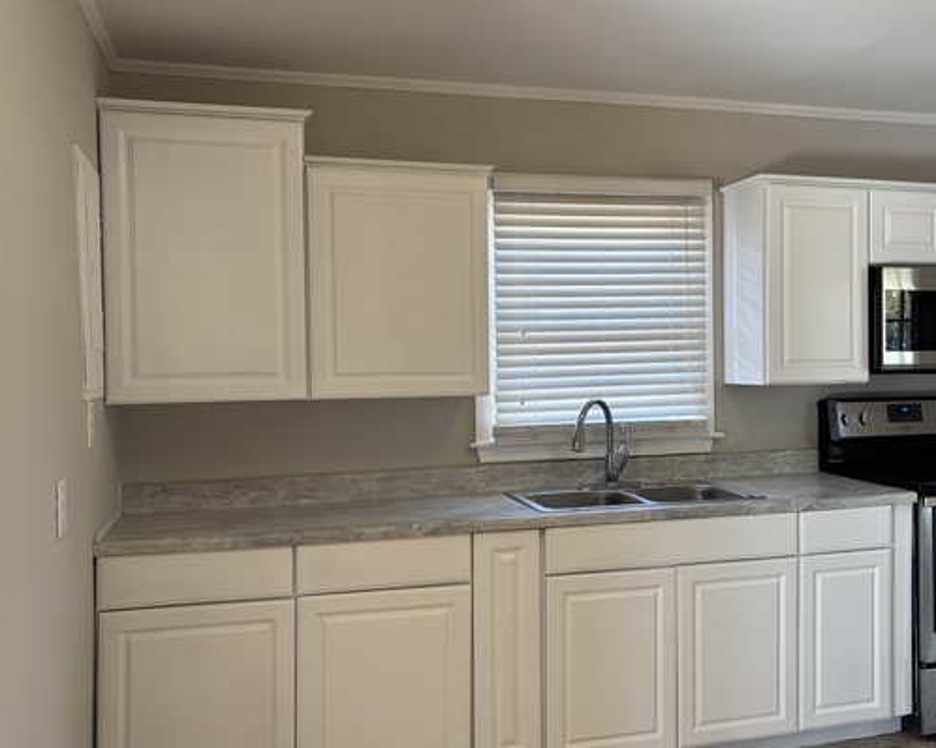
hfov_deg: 52.7
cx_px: 525
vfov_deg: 43.3
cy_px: 376
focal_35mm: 34
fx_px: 941
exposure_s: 1/120
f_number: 1.6
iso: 125
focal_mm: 5.96
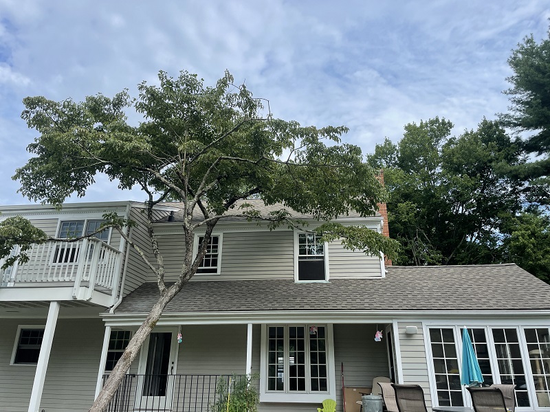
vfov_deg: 53.1
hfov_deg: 67.3
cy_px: 206
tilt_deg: +21.9
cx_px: 275
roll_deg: +0.2
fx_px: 413
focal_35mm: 26
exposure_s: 1/2053
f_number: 1.6
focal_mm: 4.2
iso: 32
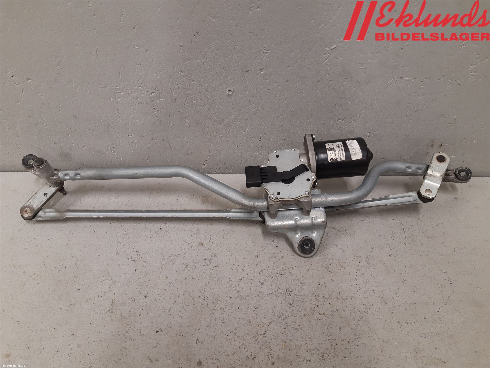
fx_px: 368
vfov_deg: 53.1
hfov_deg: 67.3
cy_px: 184
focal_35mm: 26
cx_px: 245
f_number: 1.7
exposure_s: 1/50
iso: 125
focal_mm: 3.93
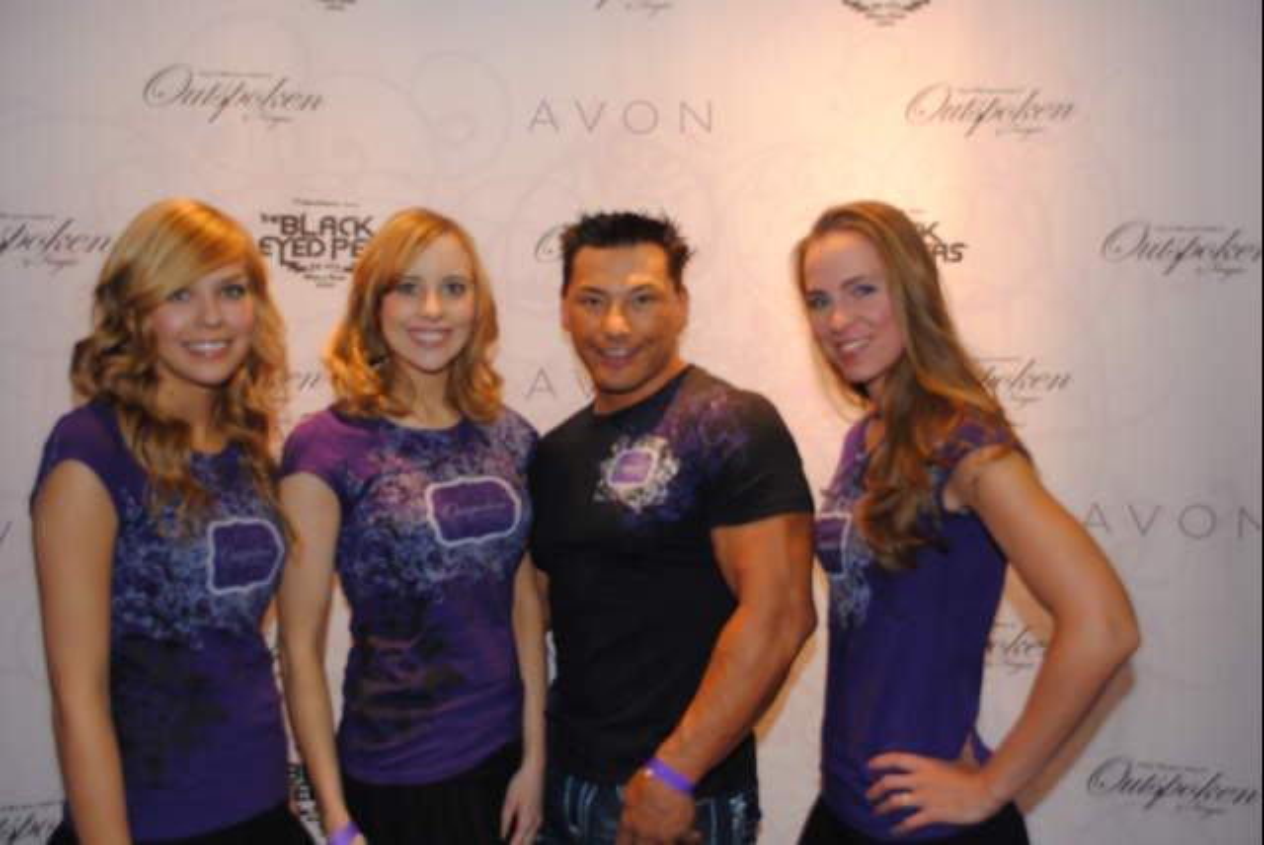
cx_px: 632
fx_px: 1265
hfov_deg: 53.1
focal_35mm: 36
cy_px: 422
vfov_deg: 36.9
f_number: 4
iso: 200
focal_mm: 24
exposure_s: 1/60
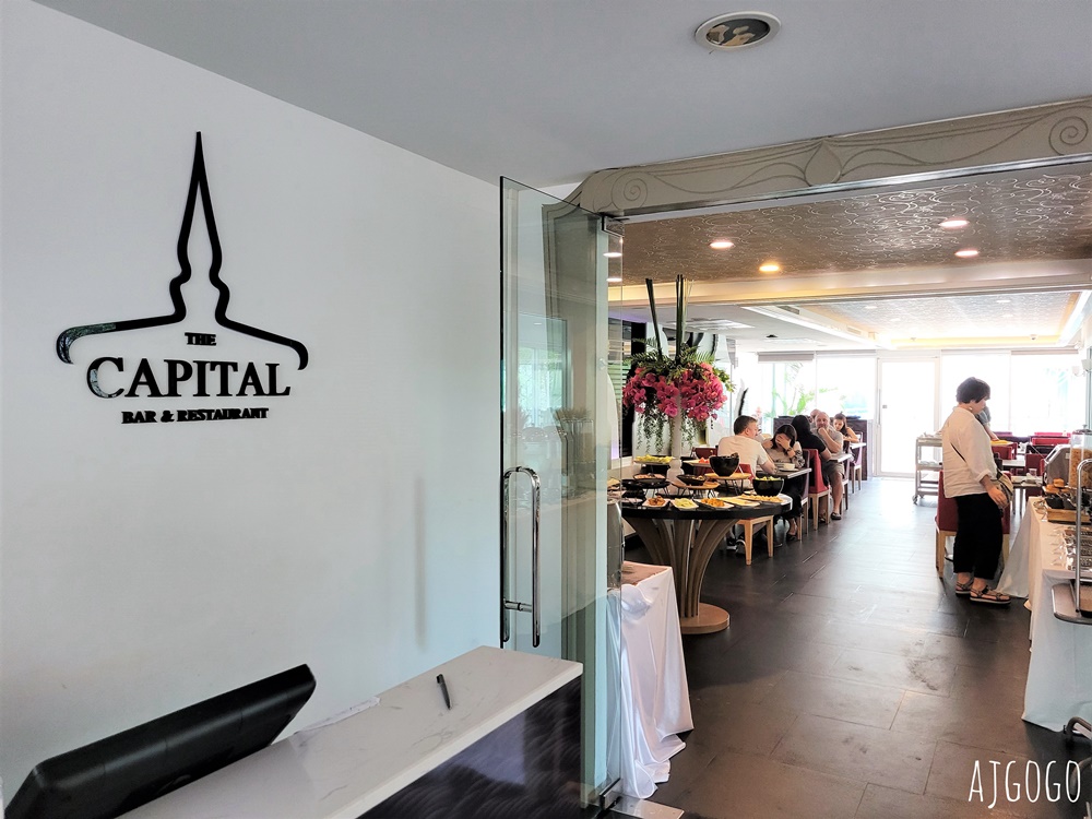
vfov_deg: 53.1
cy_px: 410
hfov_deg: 67.3
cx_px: 546
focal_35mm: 26
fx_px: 820
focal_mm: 5.4
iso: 320
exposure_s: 1/120
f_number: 1.8
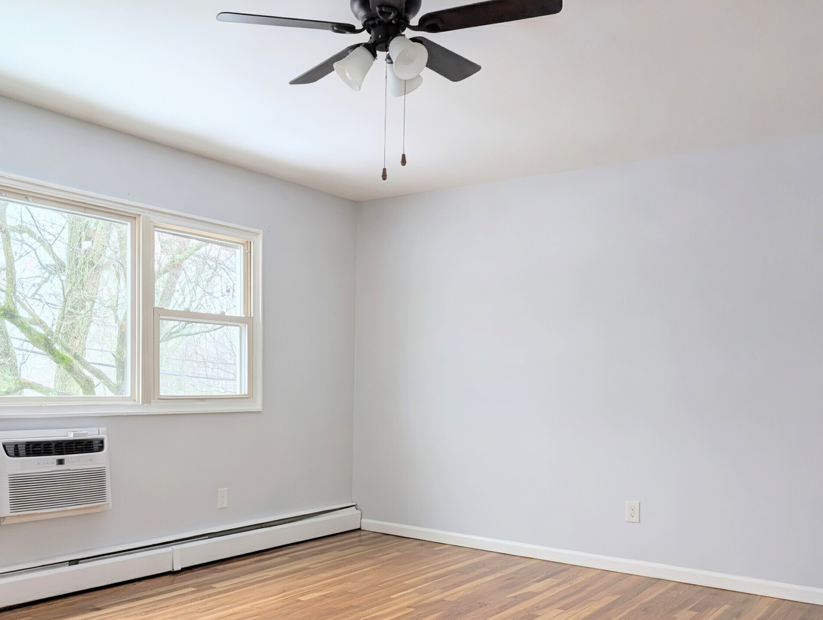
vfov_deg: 42.4
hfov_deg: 54.9
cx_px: 327
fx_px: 786
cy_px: 424
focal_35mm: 33
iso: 22
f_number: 1.68
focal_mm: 6.9
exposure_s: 1/213
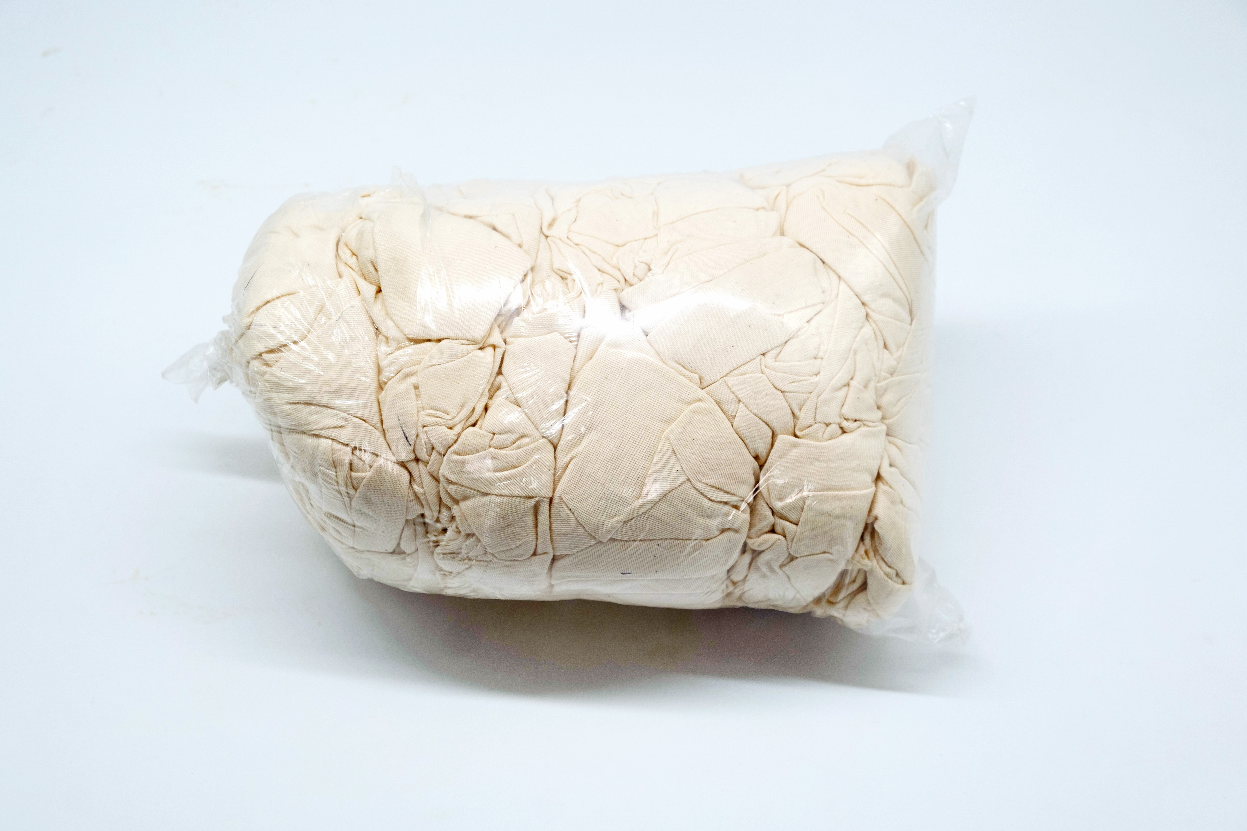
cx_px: 624
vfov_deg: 26.5
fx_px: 1766
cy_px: 416
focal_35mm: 51
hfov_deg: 38.9
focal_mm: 34.3
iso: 160
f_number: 6.4
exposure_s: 1/55
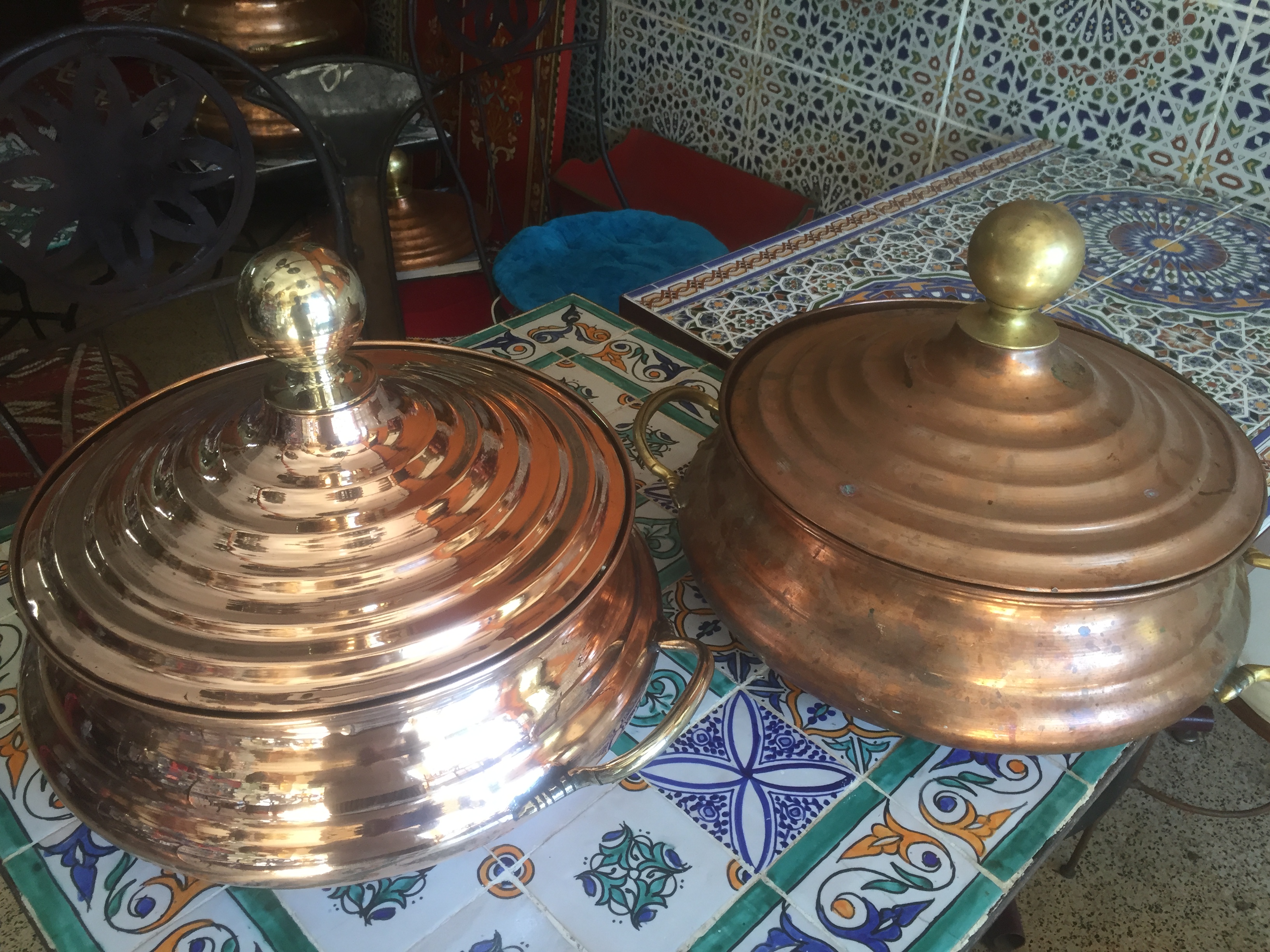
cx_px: 635
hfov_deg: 61.7
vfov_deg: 48.2
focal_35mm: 29
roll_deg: -4.3
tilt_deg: -37.6
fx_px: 1064
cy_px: 476
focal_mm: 4.15
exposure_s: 1/33
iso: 50
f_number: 2.2
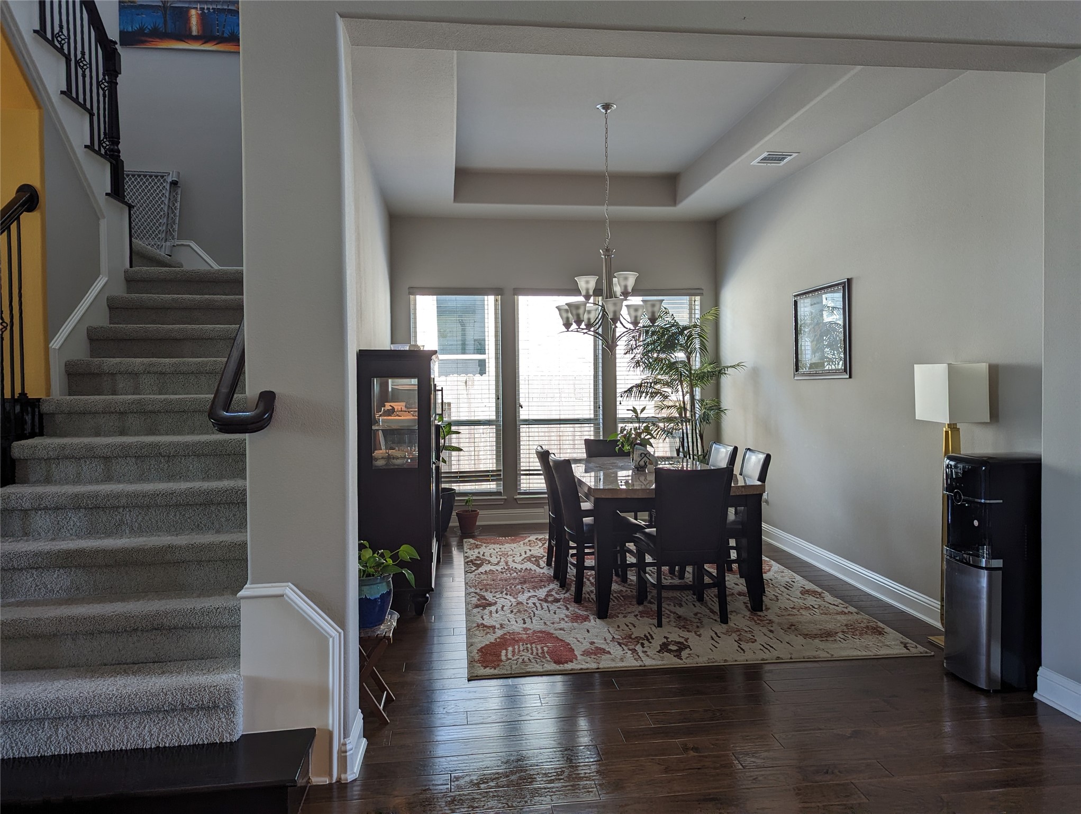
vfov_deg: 56.9
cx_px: 540
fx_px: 750
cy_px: 407
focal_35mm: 24
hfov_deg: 71.5
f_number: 1.85
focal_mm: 6.81
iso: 50
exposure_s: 1/80.3
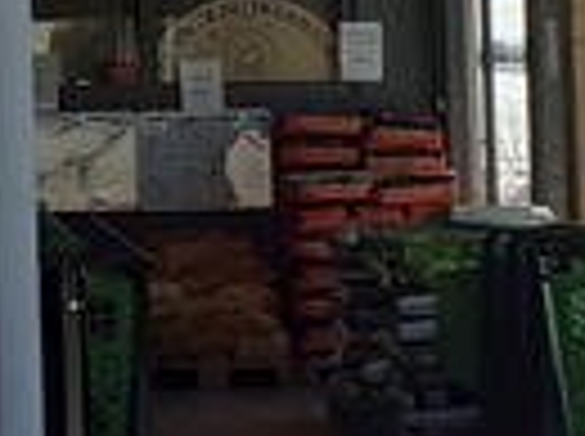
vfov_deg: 7.3
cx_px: -270
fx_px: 3374
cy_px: -76
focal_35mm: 200
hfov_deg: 9.6
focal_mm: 3.6
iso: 40
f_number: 1.9
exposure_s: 1/1664
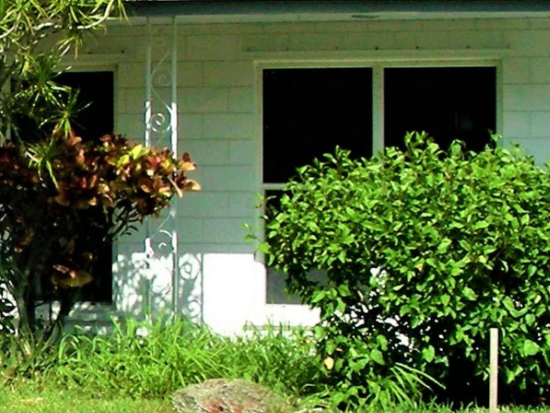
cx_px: -256
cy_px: 234
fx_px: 2352
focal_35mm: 148
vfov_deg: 10.0
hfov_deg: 12.7
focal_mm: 6.3
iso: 50
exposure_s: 1/614
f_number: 4
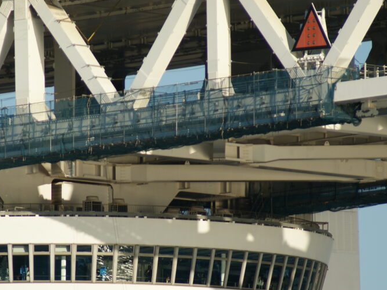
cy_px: 199
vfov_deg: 2.0
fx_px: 8297
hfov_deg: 2.7
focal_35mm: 742
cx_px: 159
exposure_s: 1/500
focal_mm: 300
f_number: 6.3
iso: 100
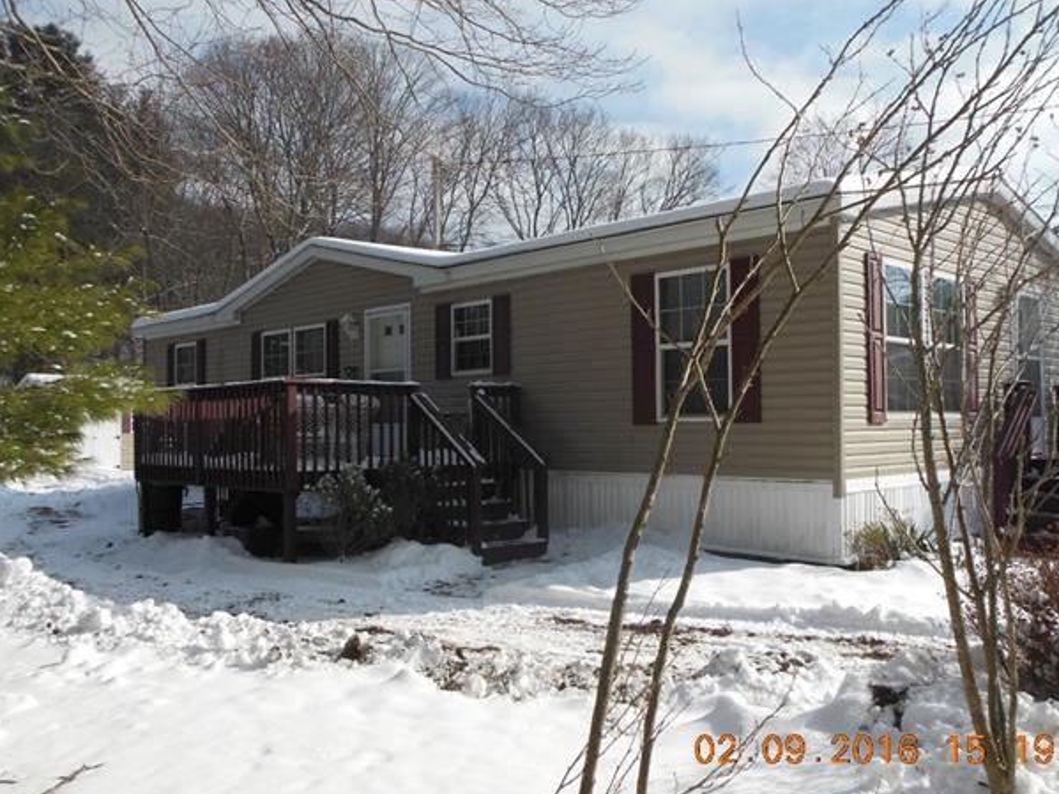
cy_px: 408
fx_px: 948
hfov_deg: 58.4
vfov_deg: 45.4
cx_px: 536
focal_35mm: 31
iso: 125
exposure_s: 1/2000
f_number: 3.3
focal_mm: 5.2
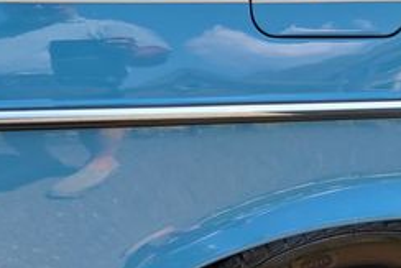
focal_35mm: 71
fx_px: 791
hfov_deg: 28.1
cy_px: 243
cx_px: 296
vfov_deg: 18.9
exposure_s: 1/430
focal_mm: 5.4
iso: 40
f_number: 1.8
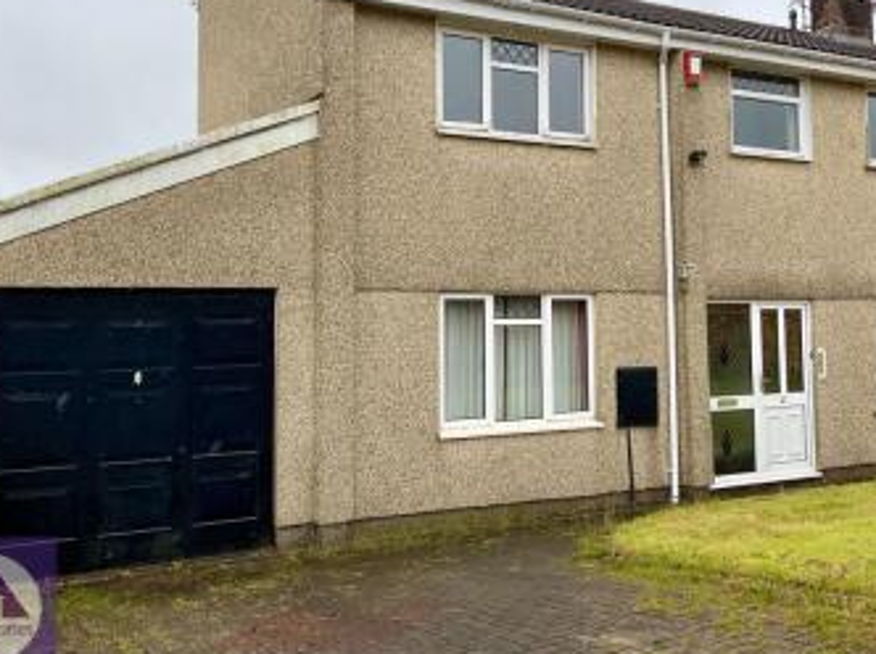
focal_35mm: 37
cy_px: 257
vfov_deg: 38.4
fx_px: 935
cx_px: 476
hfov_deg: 50.1
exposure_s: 1/1055
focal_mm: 3
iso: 16
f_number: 1.8
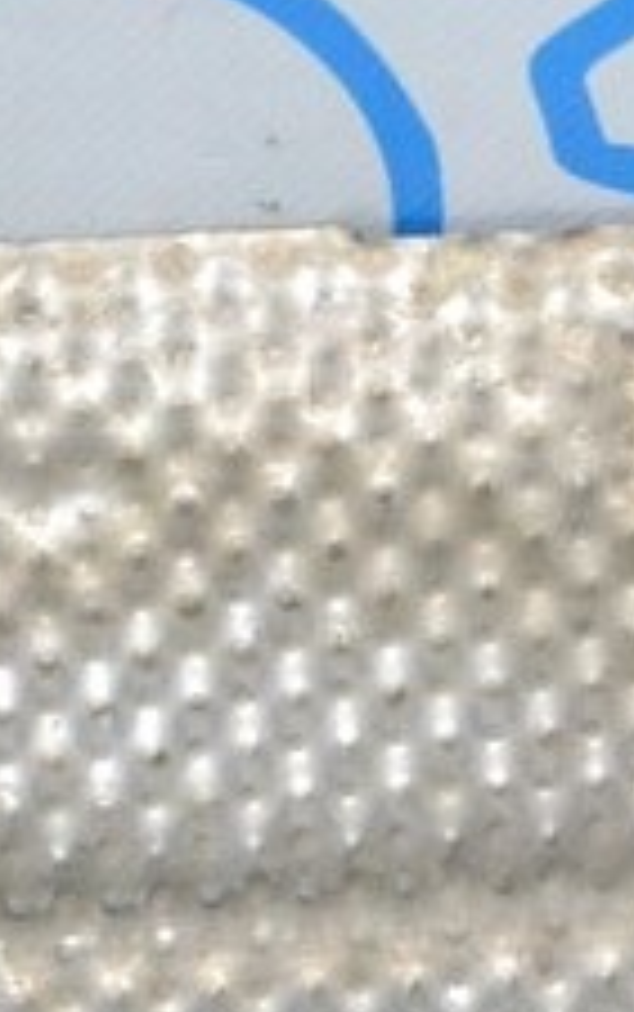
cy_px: 780
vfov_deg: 8.6
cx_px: 409
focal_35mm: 243
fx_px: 6714
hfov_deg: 5.4
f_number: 9
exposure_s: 1/160
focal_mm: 35
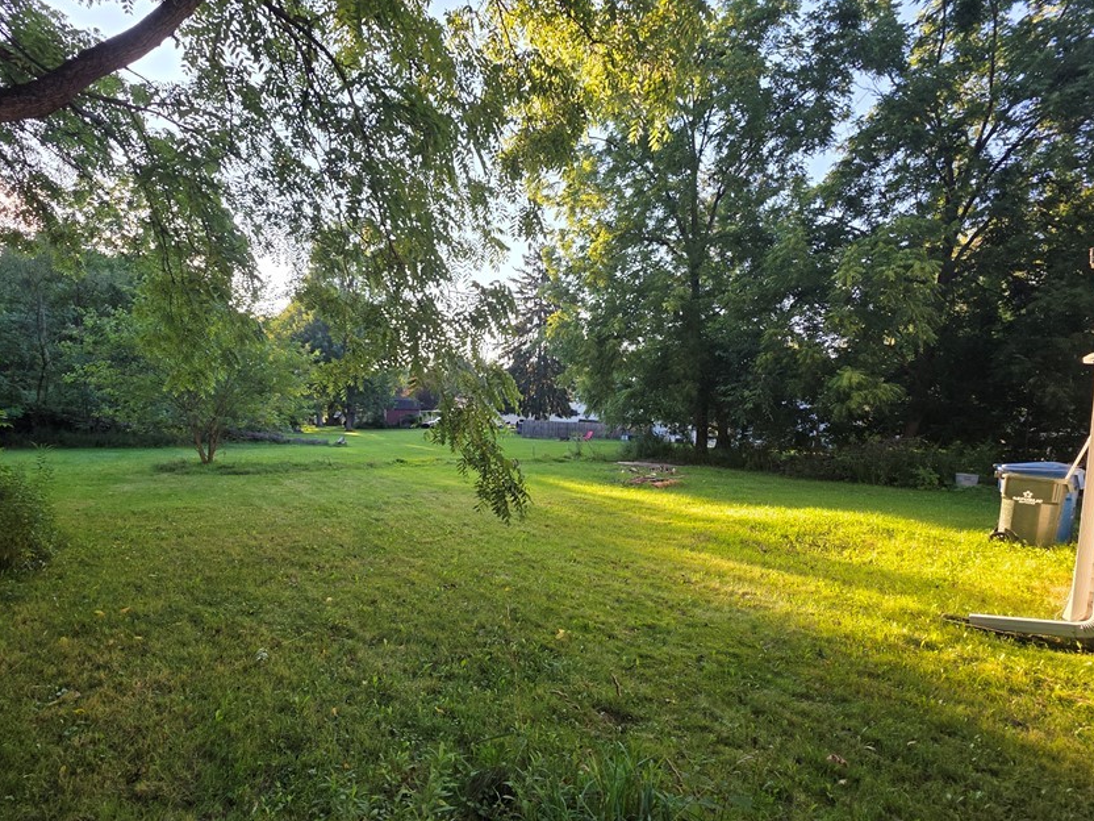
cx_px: 500
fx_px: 506
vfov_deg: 77.7
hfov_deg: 94.3
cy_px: 464
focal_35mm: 16
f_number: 1.9
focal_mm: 2.2
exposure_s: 1/249
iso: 40
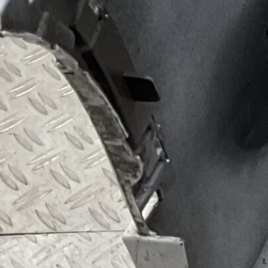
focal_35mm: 163
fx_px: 1428
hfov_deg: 9.4
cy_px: -160
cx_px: 675
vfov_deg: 10.3
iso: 25
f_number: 1.8
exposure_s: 1/100
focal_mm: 3
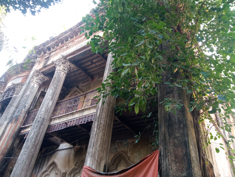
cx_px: 118
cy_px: 88
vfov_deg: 51.4
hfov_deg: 65.3
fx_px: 183
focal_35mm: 27
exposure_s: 1/33.3
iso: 170
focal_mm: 3.79
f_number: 2.2
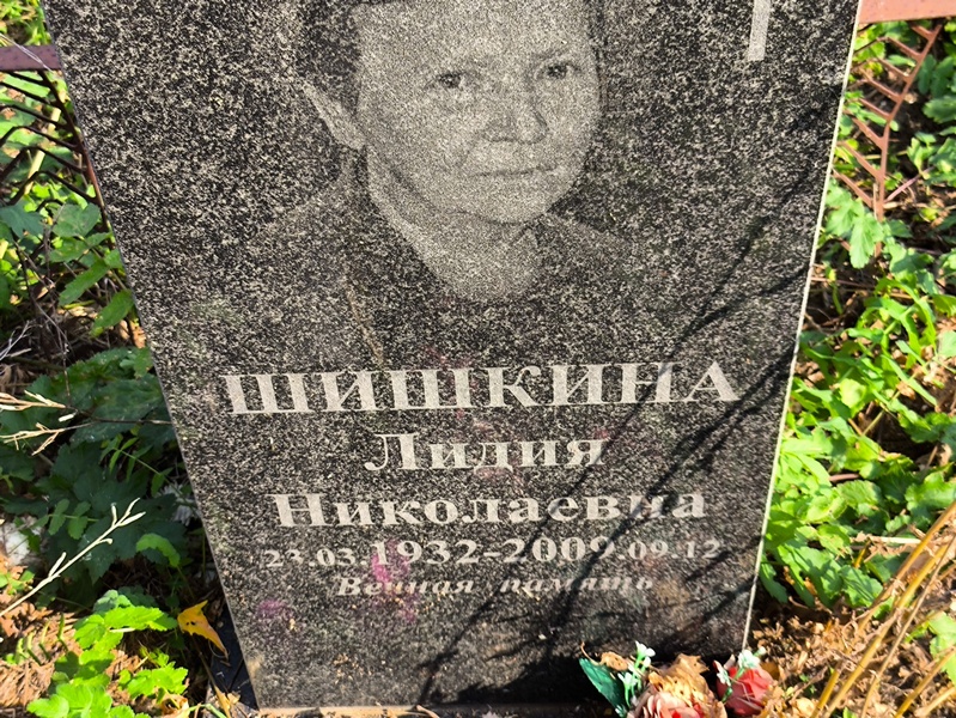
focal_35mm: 50
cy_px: 359
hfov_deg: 38.2
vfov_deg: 29.1
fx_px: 1381
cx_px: 478
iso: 50
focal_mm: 4.71
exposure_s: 1/324
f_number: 1.7
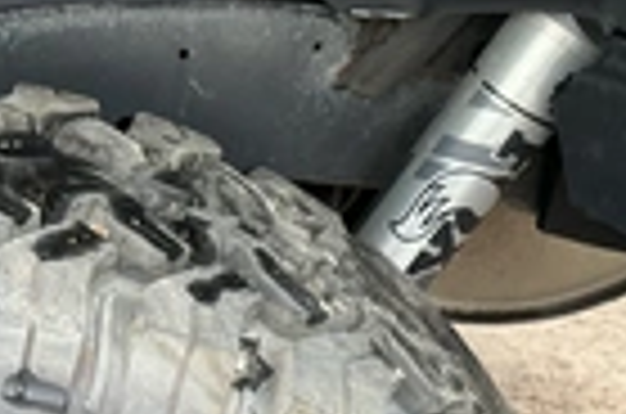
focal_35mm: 84
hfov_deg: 22.7
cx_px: -86
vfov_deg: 14.8
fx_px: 1457
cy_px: 666
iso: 64
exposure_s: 1/66
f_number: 1.8
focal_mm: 3
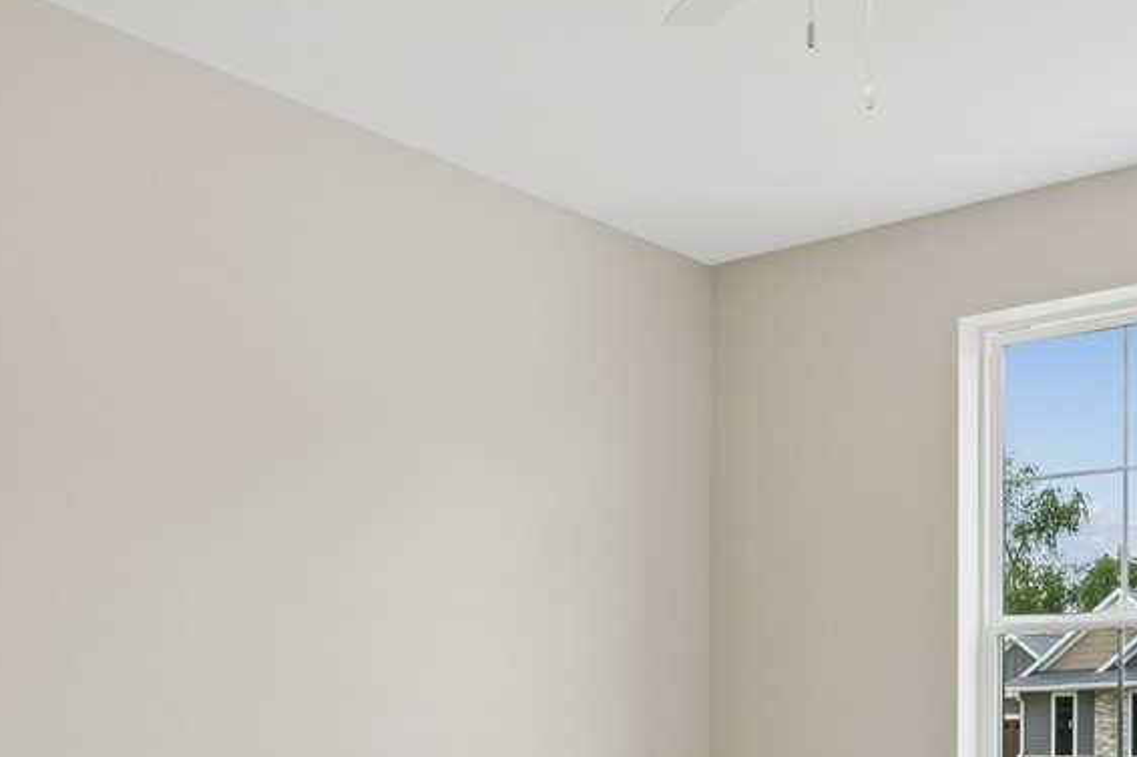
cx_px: 662
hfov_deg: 41.0
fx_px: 1515
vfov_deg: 26.5
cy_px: 760
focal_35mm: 48
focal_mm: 16
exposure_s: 1/80
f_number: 9
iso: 400
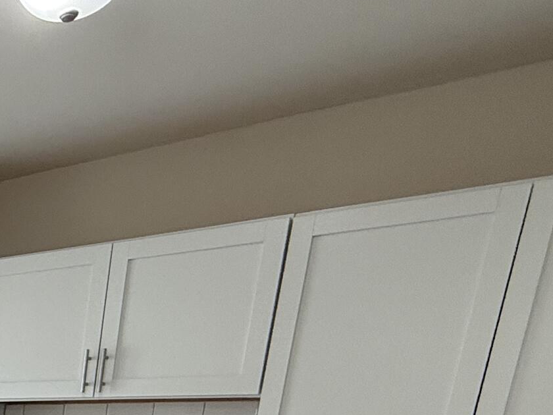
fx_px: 799
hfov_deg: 27.9
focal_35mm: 50
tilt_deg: -16.1
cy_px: 657
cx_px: -246
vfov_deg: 22.6
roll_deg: -0.7
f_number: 2.2
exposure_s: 1/120
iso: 125
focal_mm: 2.22
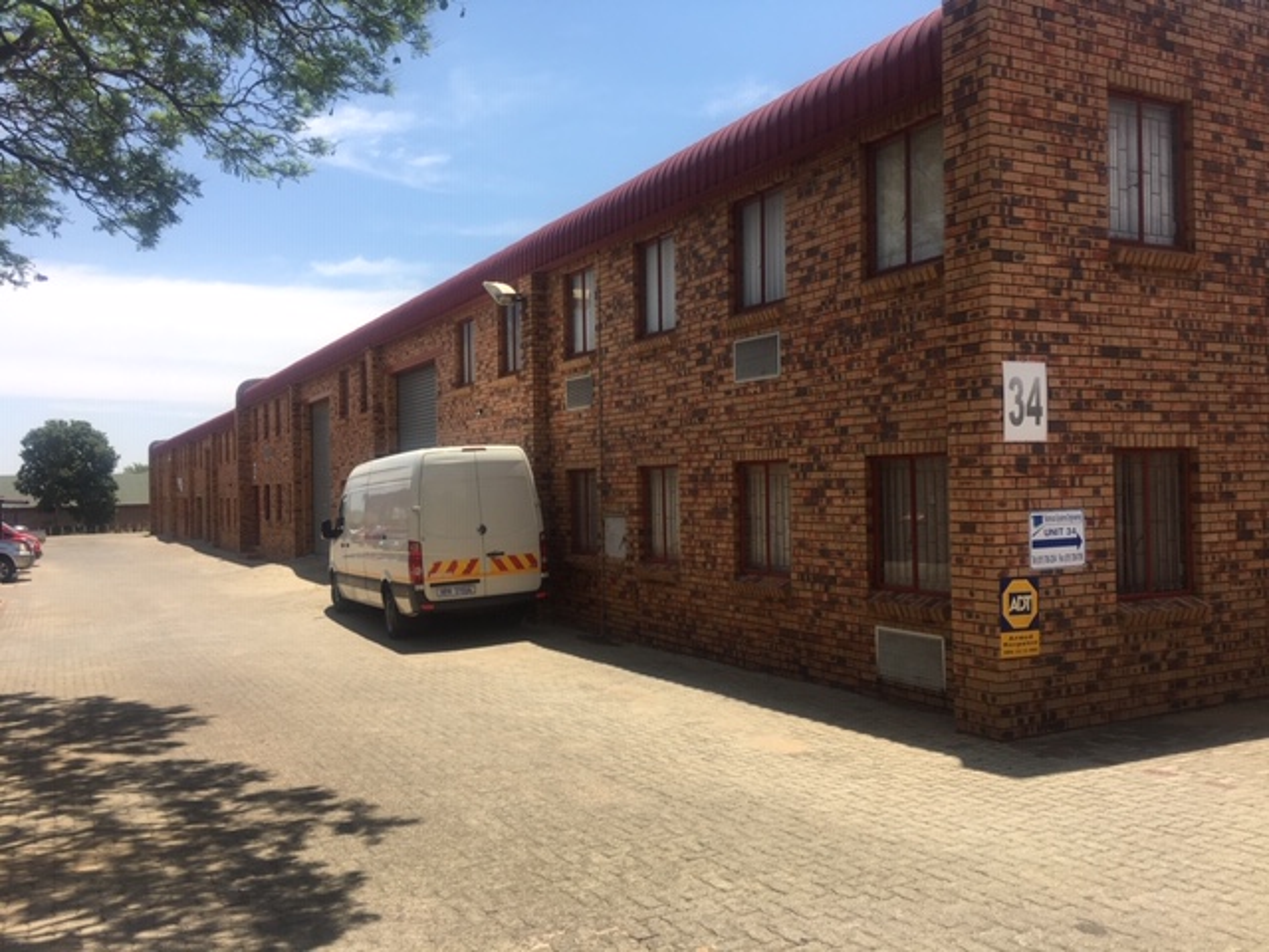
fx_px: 1063
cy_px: 476
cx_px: 634
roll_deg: +1.7
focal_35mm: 29
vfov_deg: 48.2
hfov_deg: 61.7
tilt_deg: -0.8
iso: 25
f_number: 2.2
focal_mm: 4.15
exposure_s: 1/1399
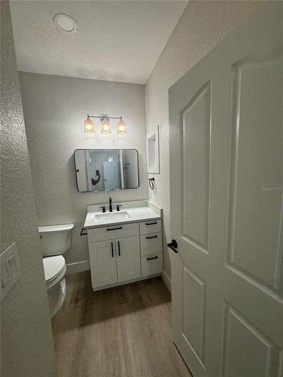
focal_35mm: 14
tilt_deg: -5.9
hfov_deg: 85.7
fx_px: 153
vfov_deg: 102.1
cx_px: 142
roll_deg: +4.0
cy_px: 188
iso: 200
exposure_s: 1/120
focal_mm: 2.22
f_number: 2.2
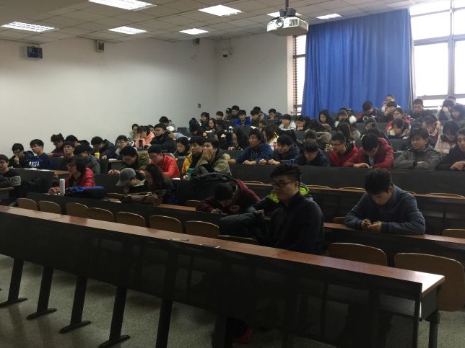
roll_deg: -0.2
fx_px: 484
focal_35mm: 36
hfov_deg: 51.3
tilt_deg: -3.3
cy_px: 159
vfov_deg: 39.6
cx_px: 258
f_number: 2.2
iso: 64
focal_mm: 4.15
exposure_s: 1/33
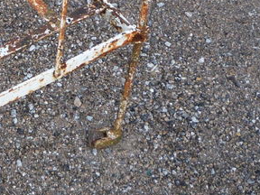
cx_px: -45
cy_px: -32
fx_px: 781
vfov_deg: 13.9
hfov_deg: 18.0
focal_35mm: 104
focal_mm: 5.2
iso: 100
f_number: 3.3
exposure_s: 1/80
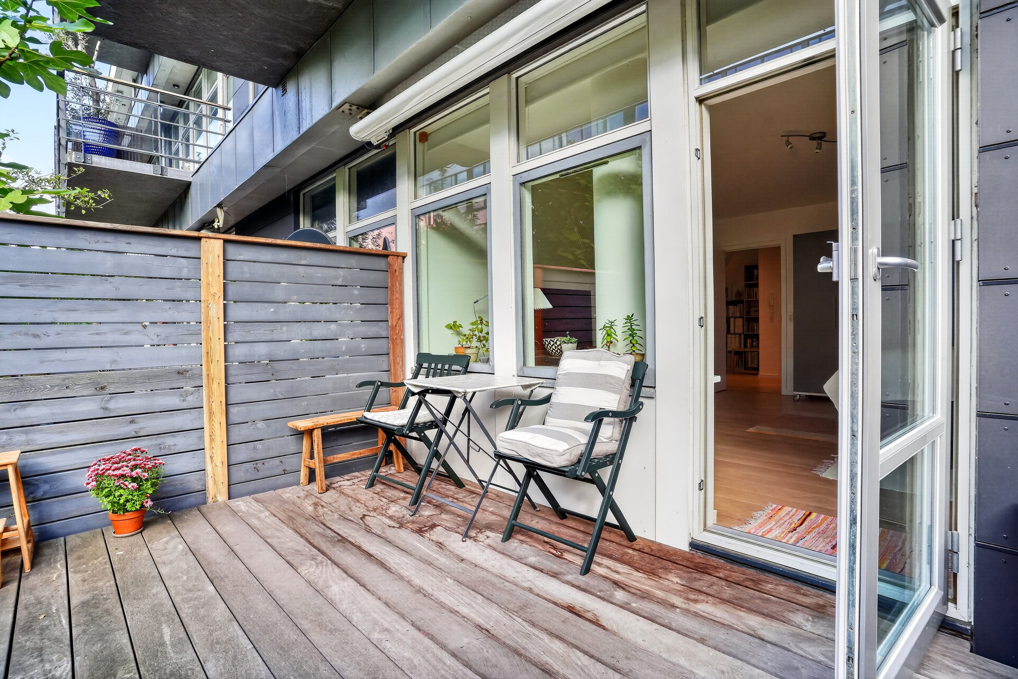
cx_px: 509
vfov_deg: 70.4
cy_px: 340
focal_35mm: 17
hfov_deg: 93.3
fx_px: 481
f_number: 8
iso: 400
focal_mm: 17
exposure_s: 1/15
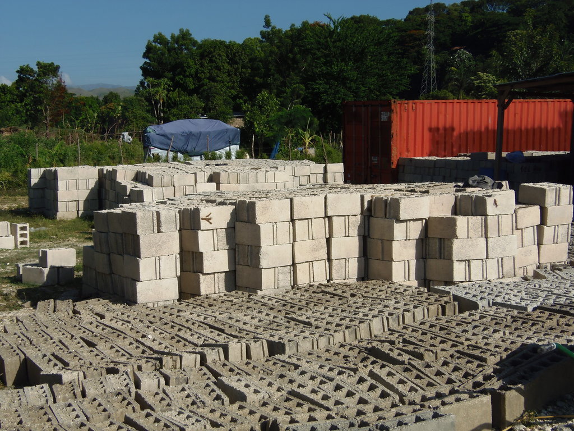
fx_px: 813
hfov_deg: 38.9
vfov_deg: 29.7
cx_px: 287
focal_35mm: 49
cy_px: 216
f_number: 6.9
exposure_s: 1/400
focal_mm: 9.1
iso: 64
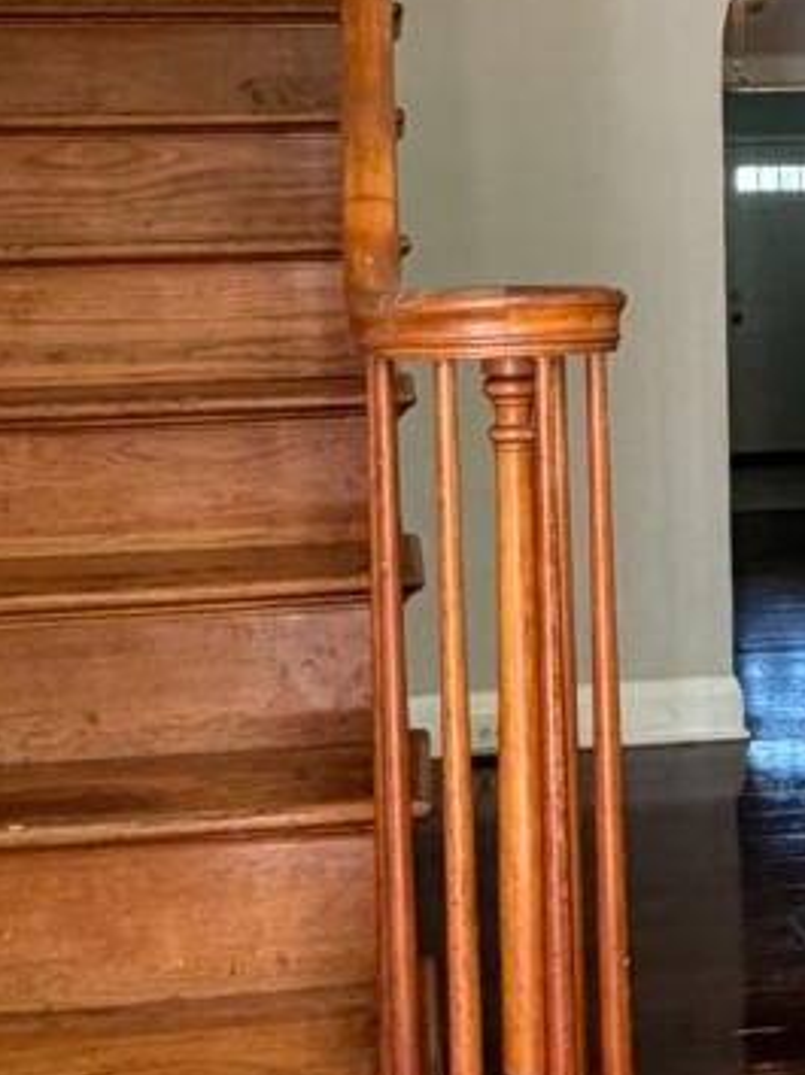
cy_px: 319
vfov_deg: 33.4
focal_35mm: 57
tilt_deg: -1.0
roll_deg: +1.6
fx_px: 1770
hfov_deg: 25.2
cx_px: 653
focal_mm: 2.22
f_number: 2.2
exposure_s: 1/107
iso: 320
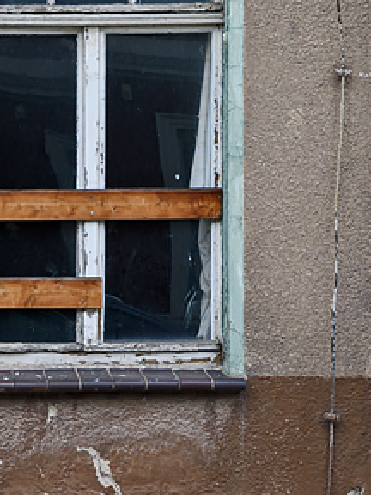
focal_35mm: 126
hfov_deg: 11.4
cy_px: -206
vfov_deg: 14.7
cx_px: -141
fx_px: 1801
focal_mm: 28
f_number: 7.1
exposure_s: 1/200
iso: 200
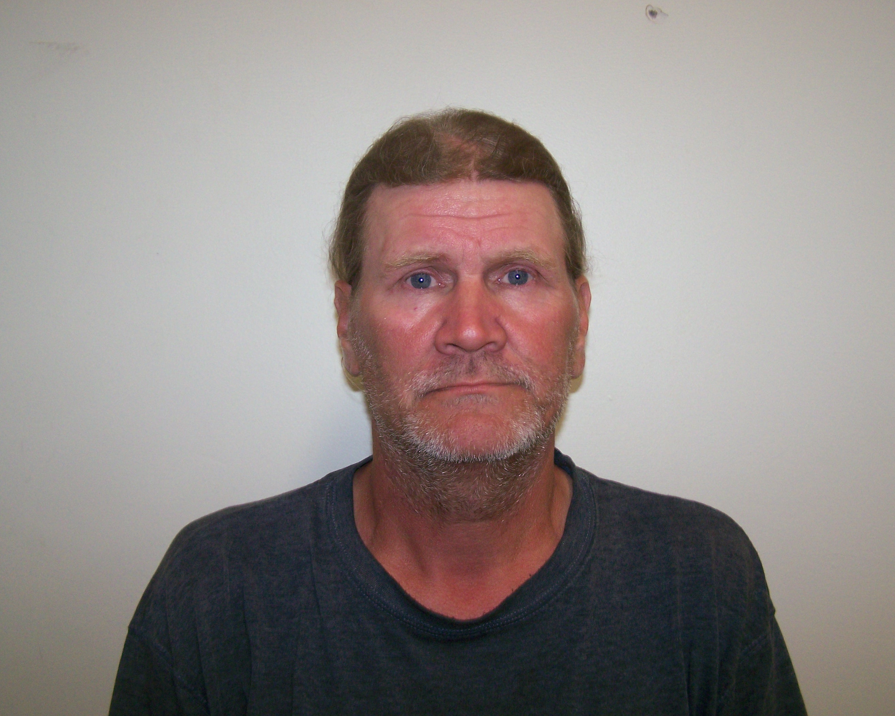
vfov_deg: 37.3
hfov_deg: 45.8
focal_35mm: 40
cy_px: 355
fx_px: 1059
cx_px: 444
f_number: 2.8
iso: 160
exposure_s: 1/60
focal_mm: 6.3
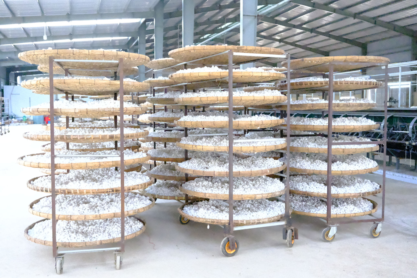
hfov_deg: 54.4
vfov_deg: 37.8
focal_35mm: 35
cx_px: 208
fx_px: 405
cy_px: 139
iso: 51200
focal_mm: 23.5
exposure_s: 1/4000
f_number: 4
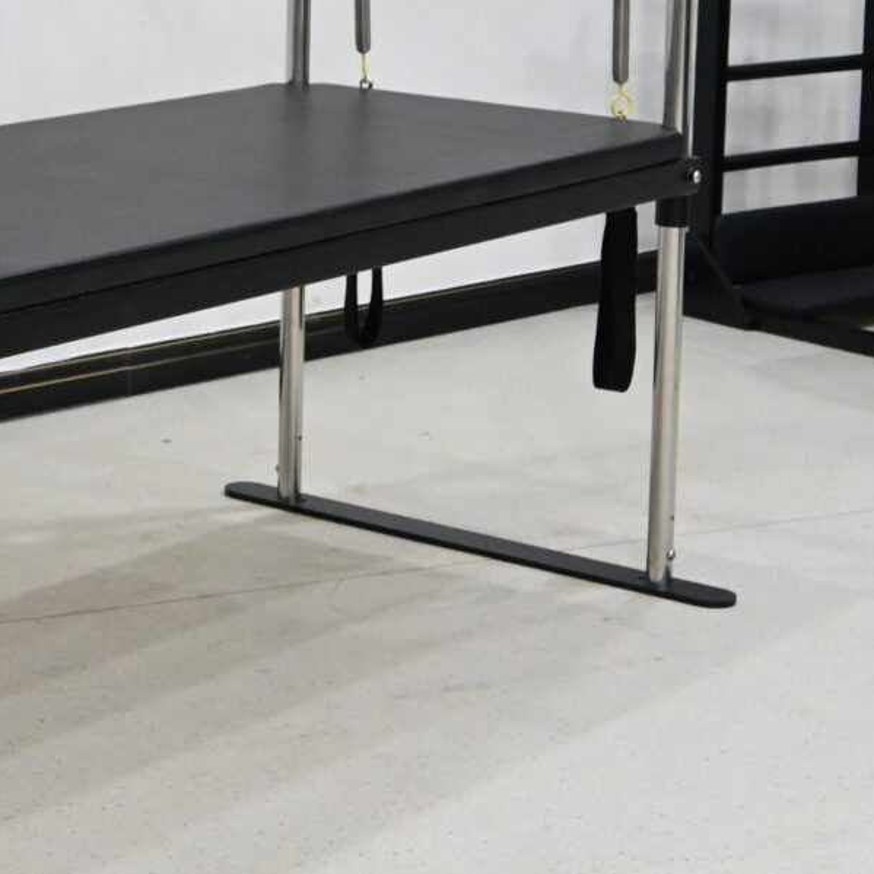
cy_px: -65
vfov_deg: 15.2
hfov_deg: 15.3
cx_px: -26
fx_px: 3191
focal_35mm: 112
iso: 1600
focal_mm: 20.5
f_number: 5
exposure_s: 1/100
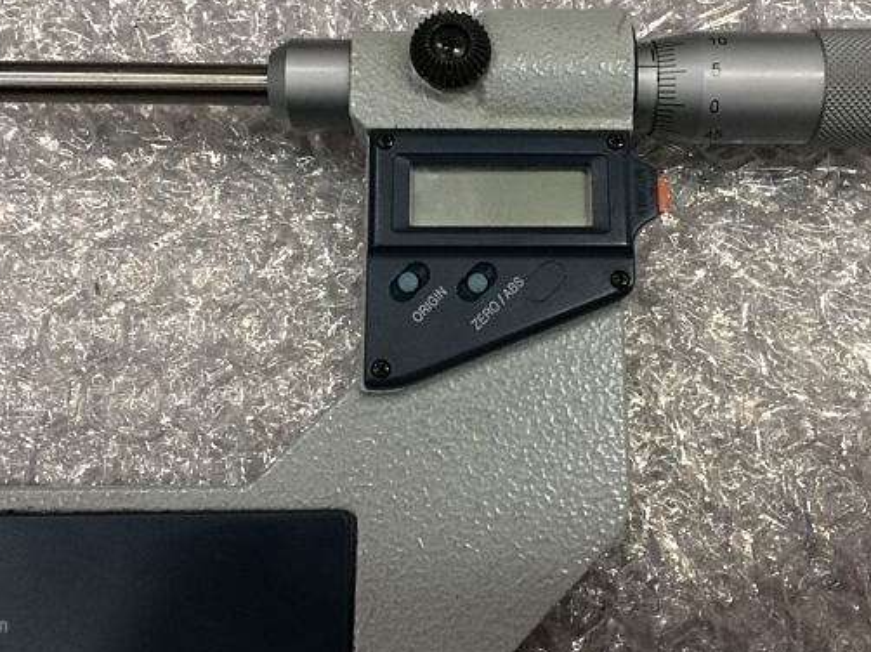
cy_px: 258
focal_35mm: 37
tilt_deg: -74.0
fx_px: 931
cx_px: 500
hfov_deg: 50.0
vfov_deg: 38.5
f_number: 2.2
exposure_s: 1/30
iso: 100
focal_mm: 4.15
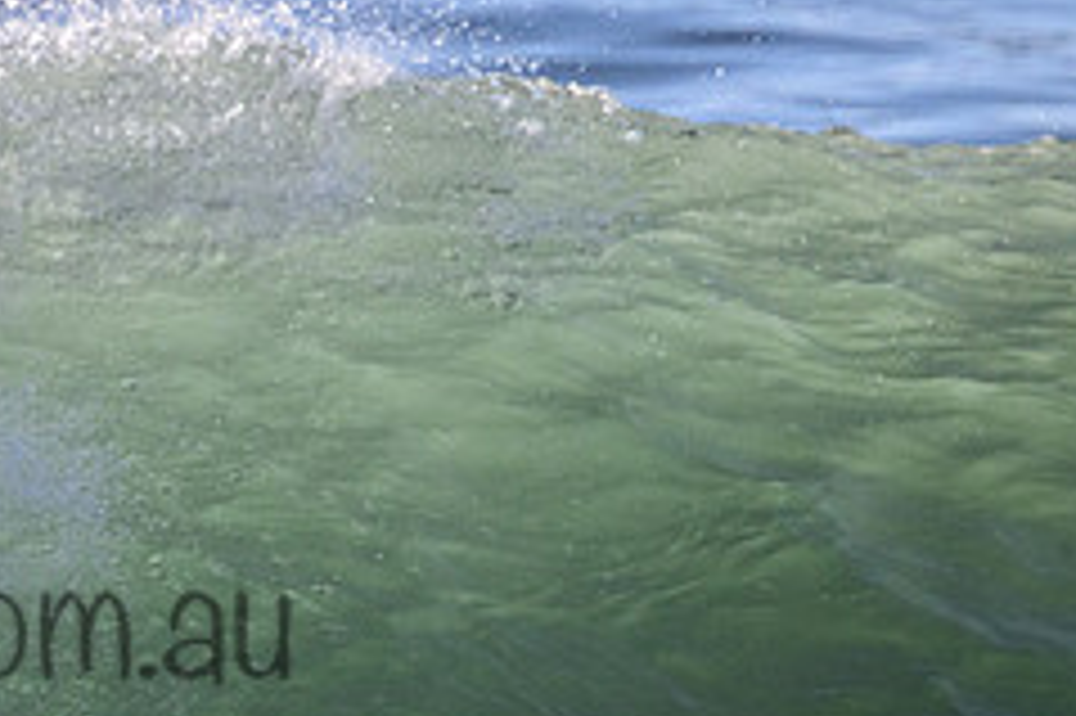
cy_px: 574
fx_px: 52178
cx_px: -185
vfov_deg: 0.8
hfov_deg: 1.2
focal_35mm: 1747
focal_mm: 720
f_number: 11
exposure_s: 1/2000
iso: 2000
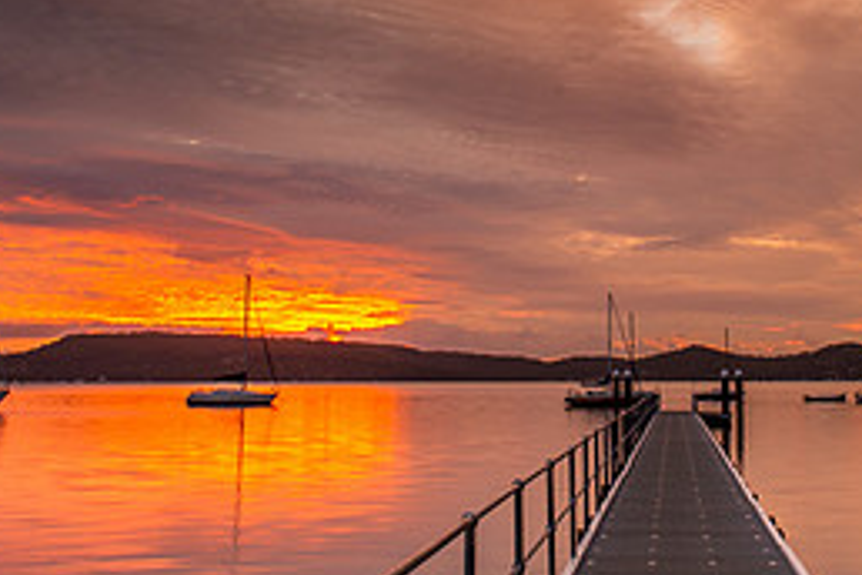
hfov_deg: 36.2
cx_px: 625
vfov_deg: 24.8
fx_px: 1293
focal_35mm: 54
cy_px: 154
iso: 100
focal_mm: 24
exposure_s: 1
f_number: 11
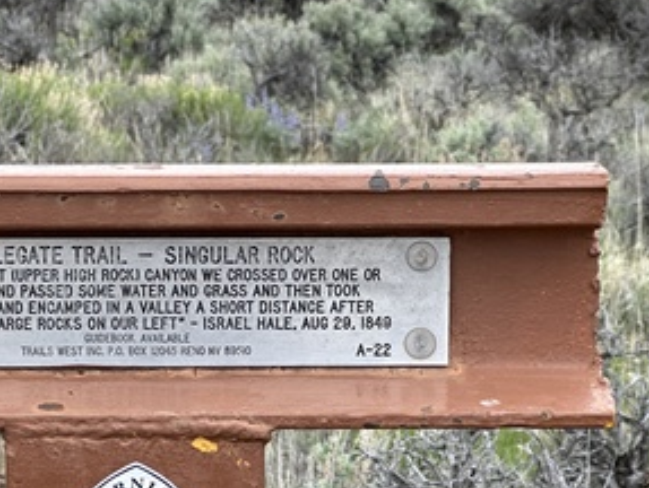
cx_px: 84
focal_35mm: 150
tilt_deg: -10.2
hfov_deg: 13.1
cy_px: 404
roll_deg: +1.4
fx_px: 2816
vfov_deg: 9.9
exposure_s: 1/218
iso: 32
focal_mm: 9
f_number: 2.8
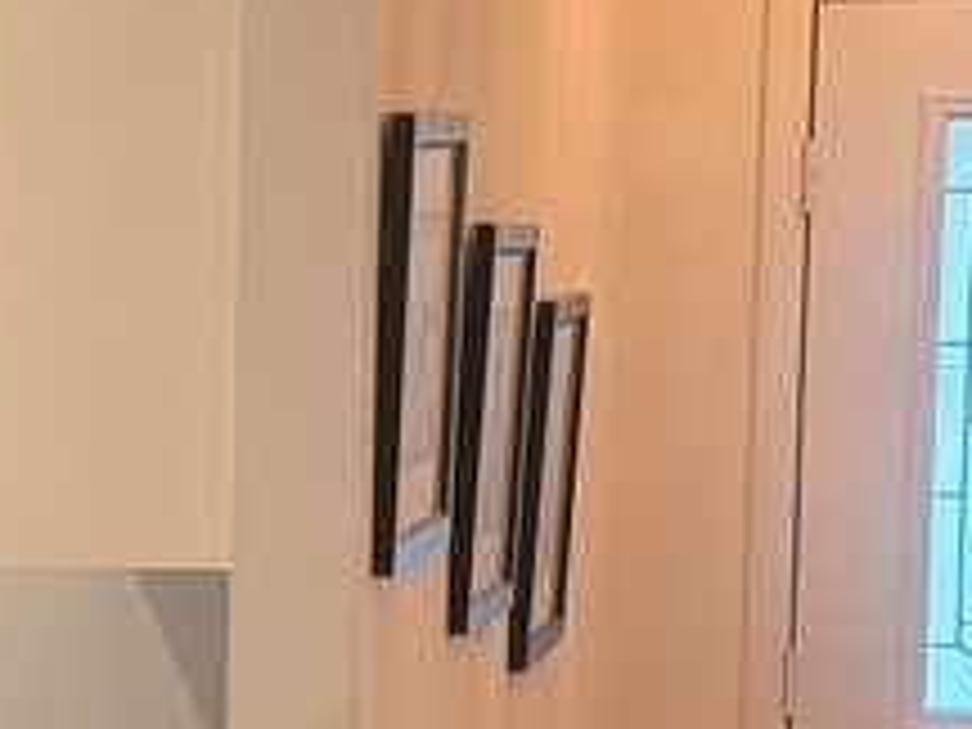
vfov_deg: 8.3
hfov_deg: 10.9
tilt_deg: -6.2
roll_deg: -0.7
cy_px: 806
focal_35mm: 178
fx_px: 4998
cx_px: -198
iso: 160
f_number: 1.78
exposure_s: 1/60
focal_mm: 6.76
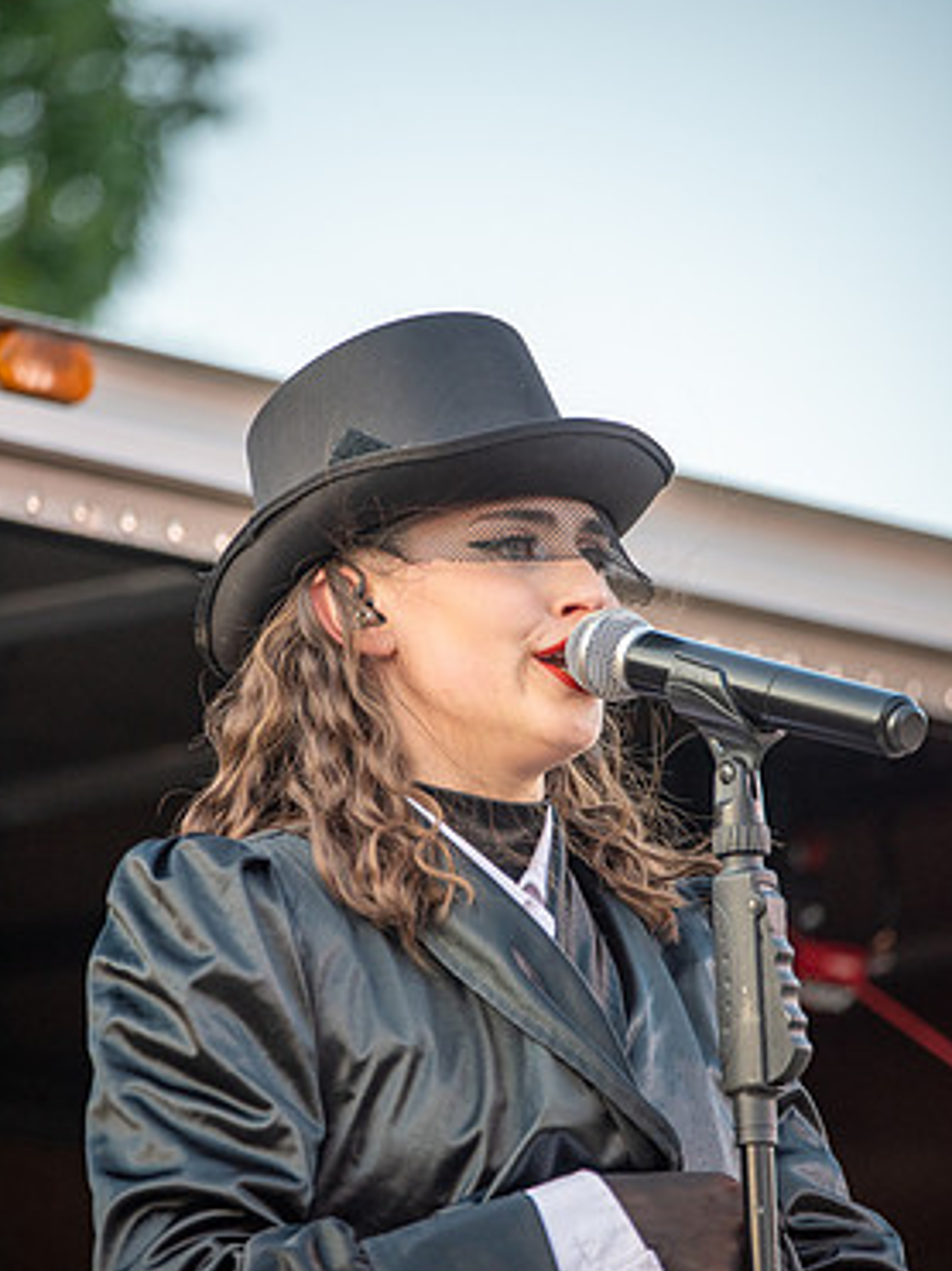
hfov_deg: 5.5
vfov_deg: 7.4
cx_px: 455
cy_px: 692
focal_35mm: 268
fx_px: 9833
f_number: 5.6
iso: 1000
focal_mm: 230
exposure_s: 1/320
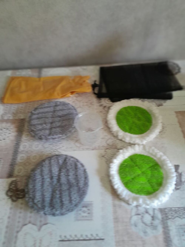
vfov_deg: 67.3
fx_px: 185
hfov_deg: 53.1
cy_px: 124
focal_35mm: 26
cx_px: 92
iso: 400
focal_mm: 3.98
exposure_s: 1/33
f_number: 1.8
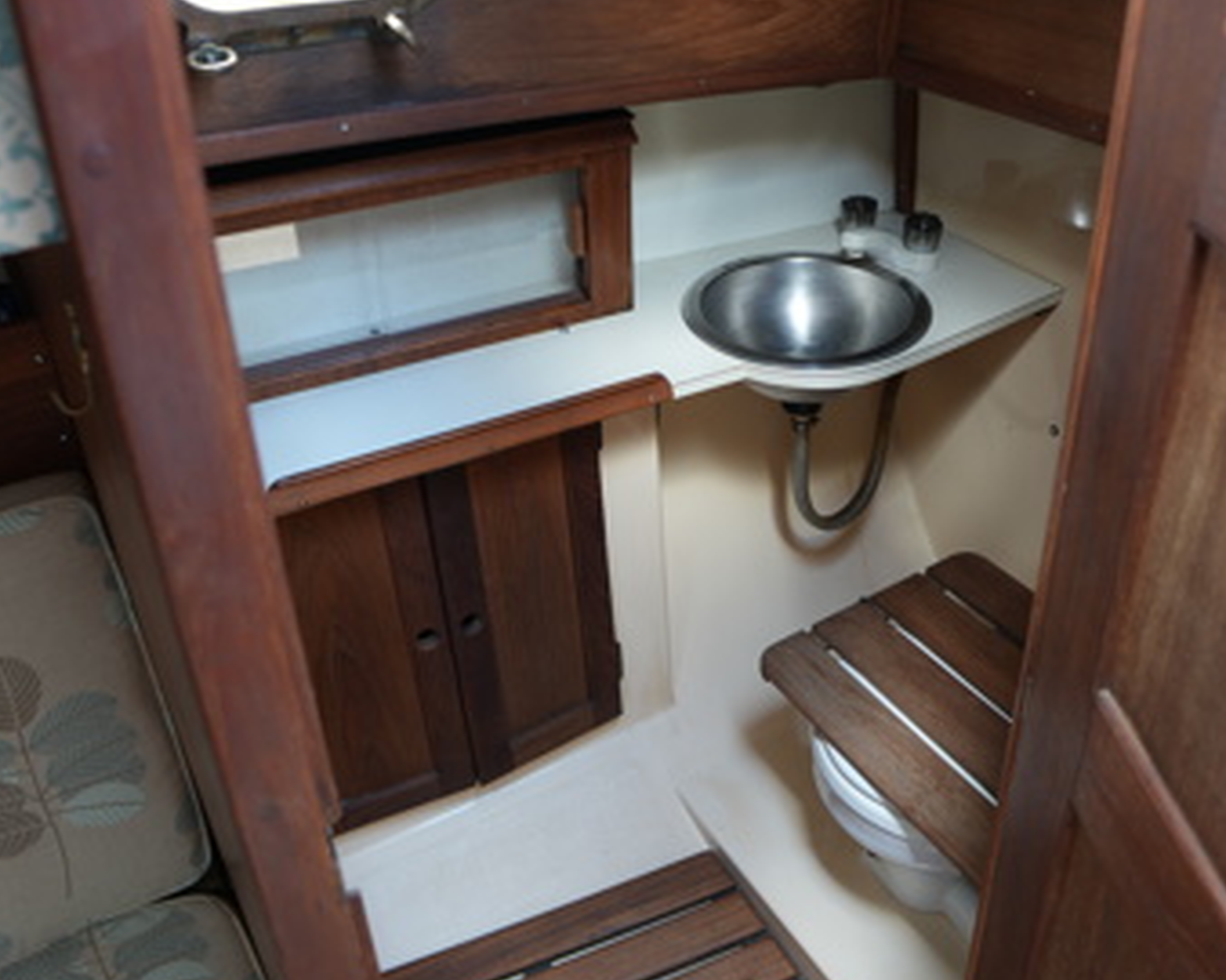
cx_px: 740
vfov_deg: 47.7
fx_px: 1088
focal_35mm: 30
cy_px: 334
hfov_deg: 58.3
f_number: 2
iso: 100
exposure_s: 1/25
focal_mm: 12
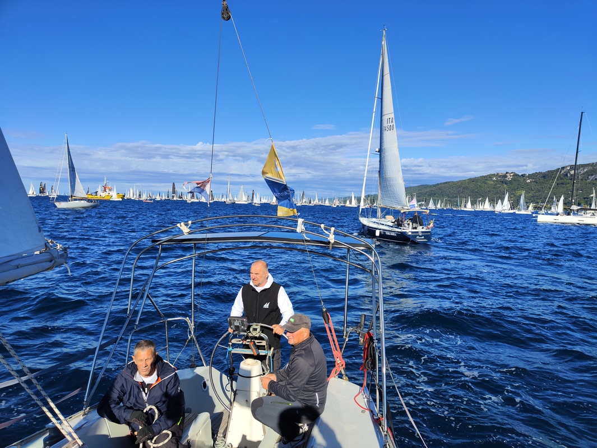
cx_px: 298
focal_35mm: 24
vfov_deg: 56.8
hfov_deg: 71.6
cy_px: 224
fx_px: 414
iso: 50
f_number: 1.88
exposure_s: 1/3553
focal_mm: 5.59
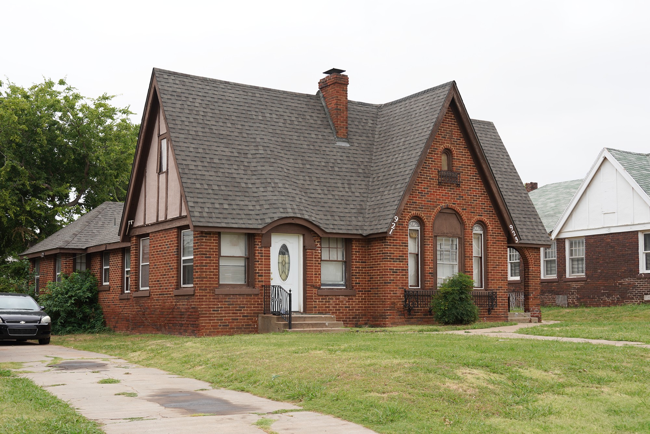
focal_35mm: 39
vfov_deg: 34.2
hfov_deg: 49.5
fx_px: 704
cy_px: 217
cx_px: 325
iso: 100
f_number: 5.6
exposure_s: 1/100
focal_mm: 39
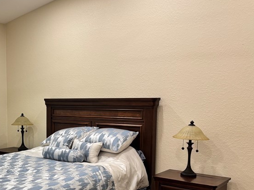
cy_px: 140
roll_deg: +0.1
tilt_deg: -6.5
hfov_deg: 37.3
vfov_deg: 29.8
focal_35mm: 48
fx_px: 352
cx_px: 30
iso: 80
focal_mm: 5.96
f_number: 1.6
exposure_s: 1/60
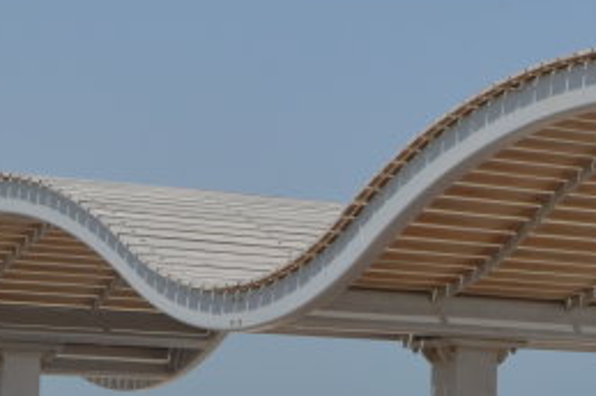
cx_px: 849
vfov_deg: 7.4
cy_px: 363
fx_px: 3042
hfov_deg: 10.8
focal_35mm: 184
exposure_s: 1/500
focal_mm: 31
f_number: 11
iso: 200
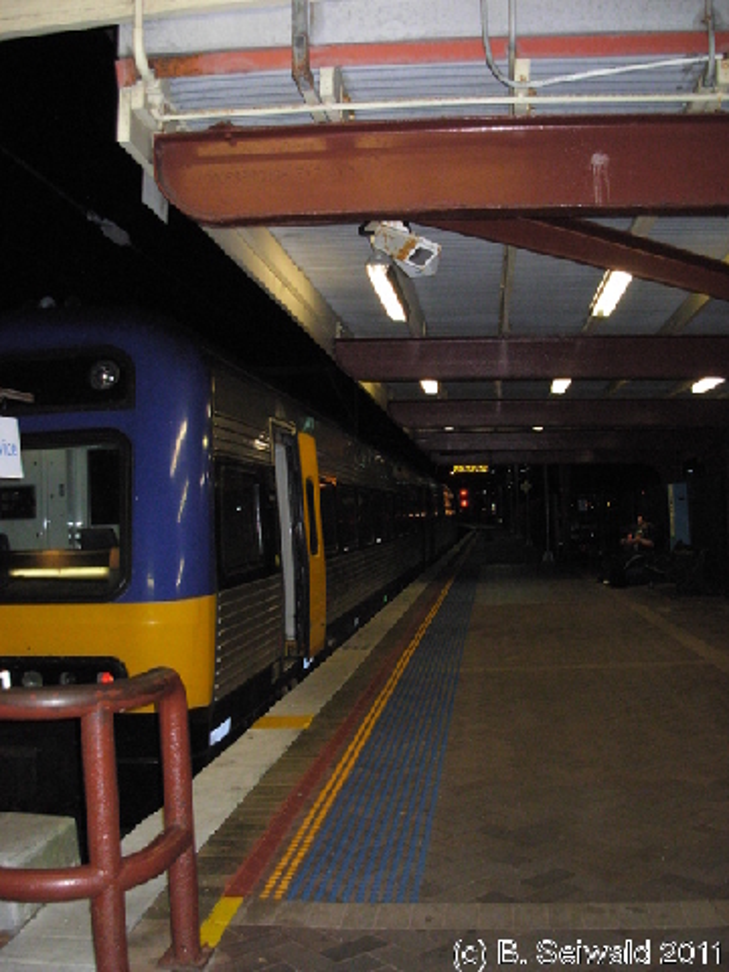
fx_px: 1067
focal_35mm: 38
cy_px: 486
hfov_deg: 37.7
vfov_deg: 49.0
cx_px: 364
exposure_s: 1/161
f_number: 2.9
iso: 400
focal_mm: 6.3
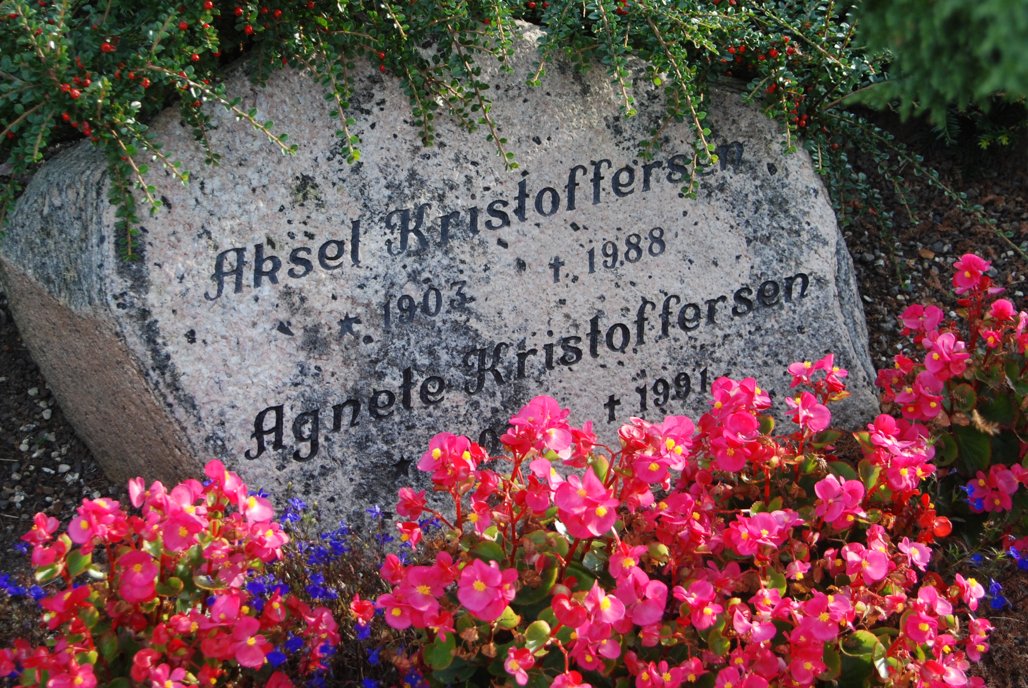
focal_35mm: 68
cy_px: 362
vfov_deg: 20.1
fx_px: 1944
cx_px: 490
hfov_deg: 29.6
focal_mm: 32
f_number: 5.6
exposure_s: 1/125
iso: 250
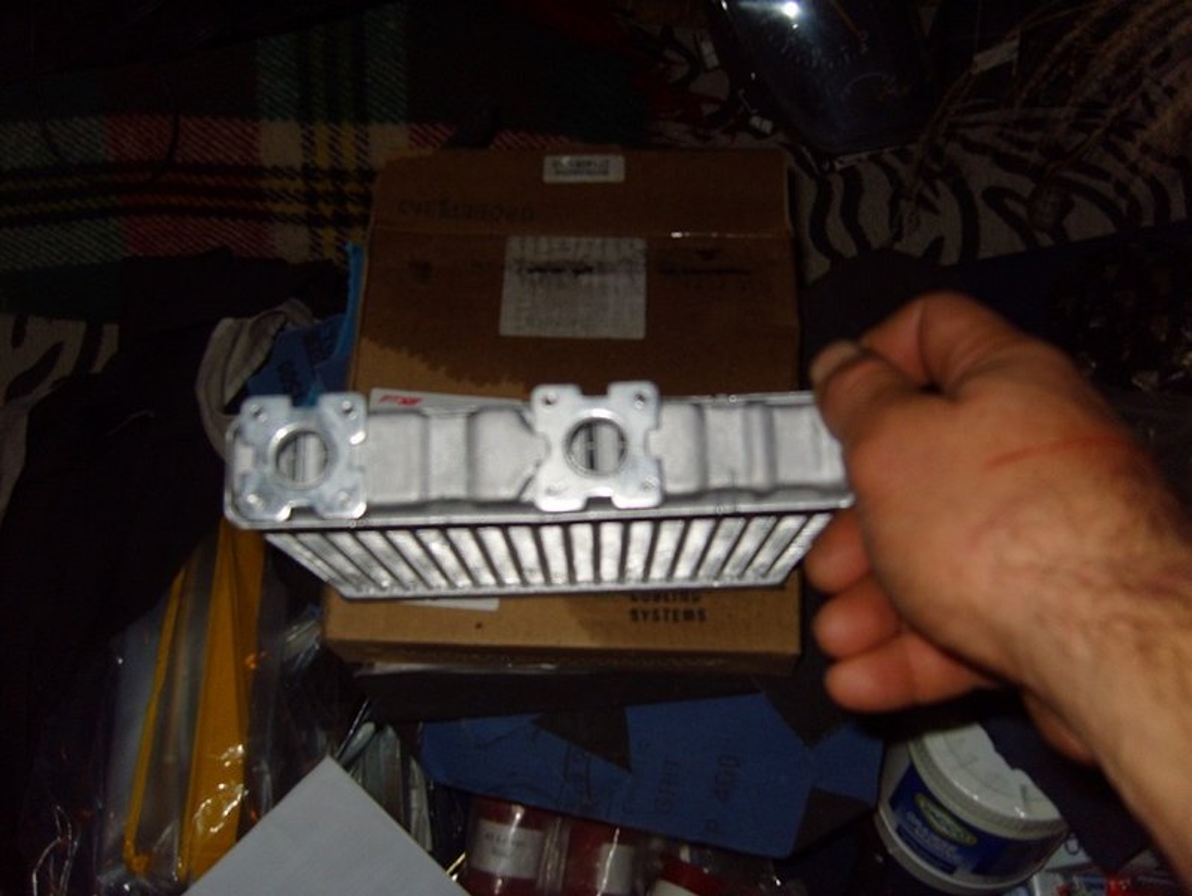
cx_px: 596
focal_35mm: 35
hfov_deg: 52.6
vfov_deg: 40.7
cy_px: 448
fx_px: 1206
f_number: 2.8
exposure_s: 1/30
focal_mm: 7.4
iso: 100
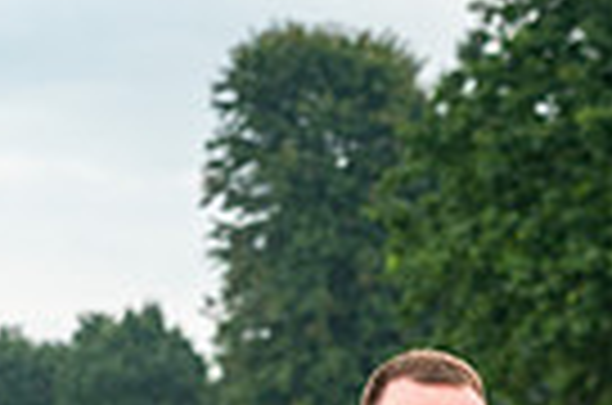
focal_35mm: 350
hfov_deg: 5.9
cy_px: 855
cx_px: 378
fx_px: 5936
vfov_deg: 3.9
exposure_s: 1/160
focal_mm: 82
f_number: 5.6
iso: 200
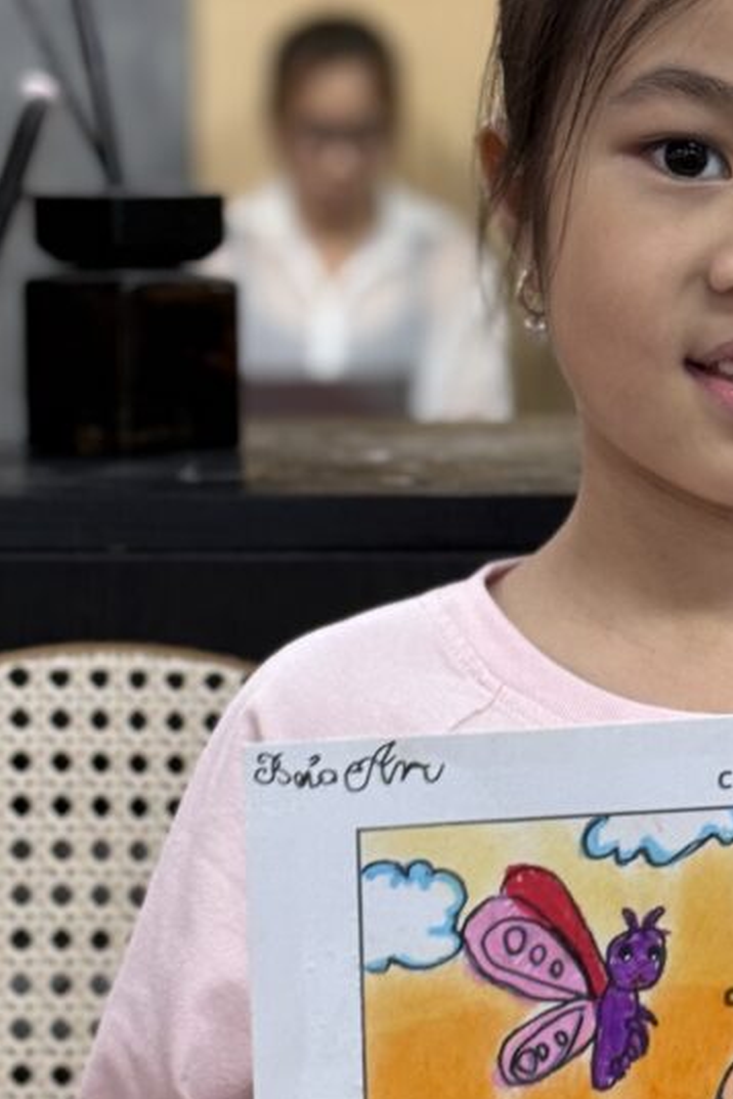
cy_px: 609
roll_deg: +0.2
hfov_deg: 11.0
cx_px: 647
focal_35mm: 124
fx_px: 3787
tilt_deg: -6.3
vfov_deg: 16.5
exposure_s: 1/50
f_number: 1.78
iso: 64
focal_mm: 6.76
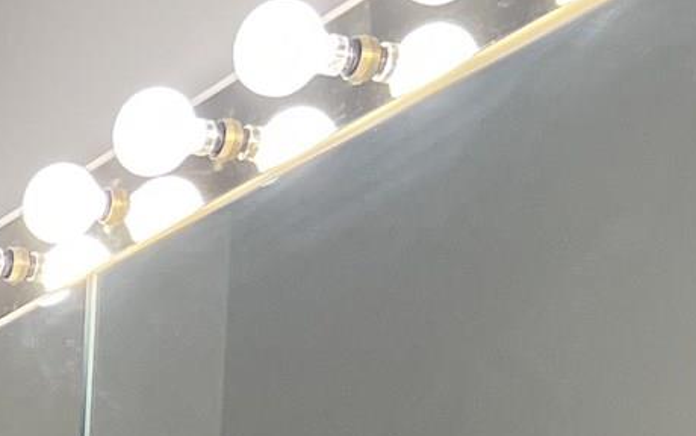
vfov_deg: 8.1
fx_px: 2619
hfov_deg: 13.8
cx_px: -471
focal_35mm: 138
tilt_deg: -6.4
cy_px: 1305
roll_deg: -0.7
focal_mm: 5.7
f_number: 1.5
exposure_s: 1/120
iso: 80
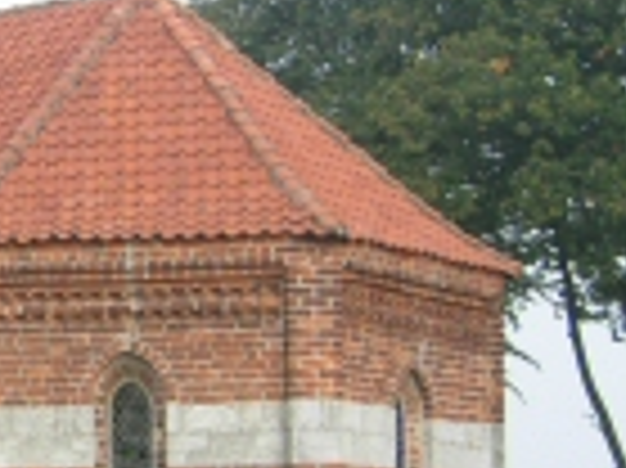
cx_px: -313
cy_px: 178
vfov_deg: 13.4
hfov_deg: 16.3
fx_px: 1988
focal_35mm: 110
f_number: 3.8
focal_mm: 7.5
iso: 50
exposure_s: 1/128
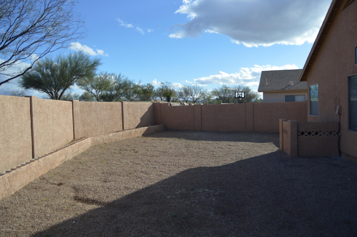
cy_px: 118
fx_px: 267
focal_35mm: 27
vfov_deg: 47.8
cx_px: 178
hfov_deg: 67.4
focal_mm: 18
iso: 100
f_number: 3.5
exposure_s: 1/1000
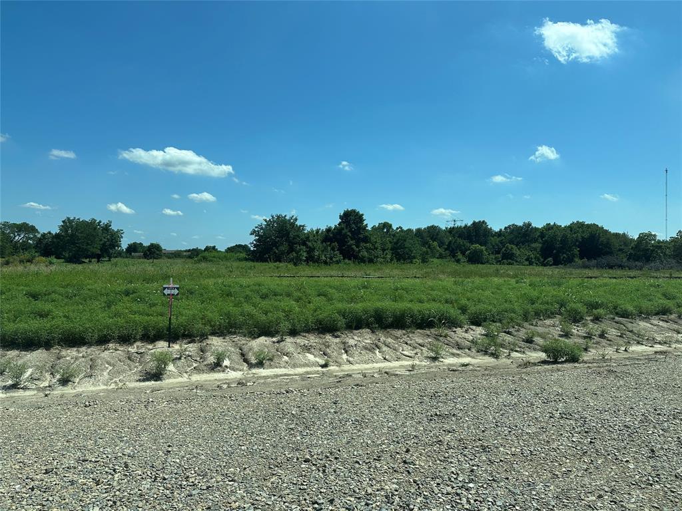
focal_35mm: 24
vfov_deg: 56.8
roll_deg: +0.1
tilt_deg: +0.0
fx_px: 473
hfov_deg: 71.6
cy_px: 256
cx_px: 341
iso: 80
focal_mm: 6.86
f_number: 1.78
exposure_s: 1/5848
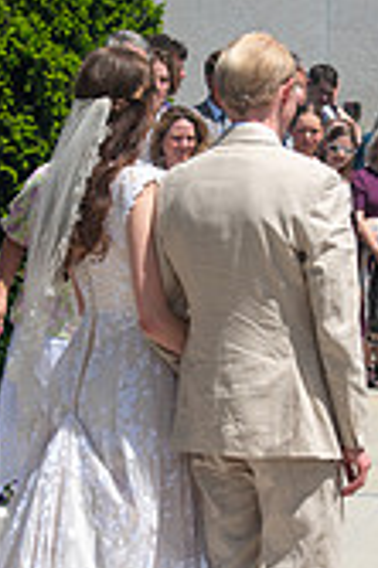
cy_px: 327
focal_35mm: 108
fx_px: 1704
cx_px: 194
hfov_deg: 12.7
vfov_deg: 18.9
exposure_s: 1/400
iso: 100
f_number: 6.3
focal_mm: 40
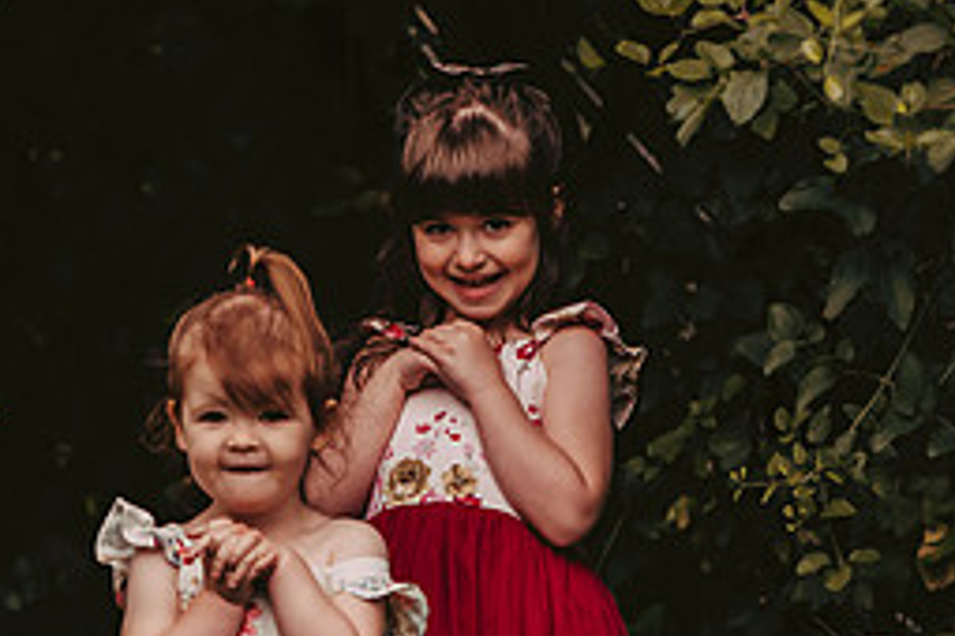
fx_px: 11830
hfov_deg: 4.6
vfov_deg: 3.1
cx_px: 460
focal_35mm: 446
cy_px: 441
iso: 640
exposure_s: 1/2500
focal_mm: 170
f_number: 2.8
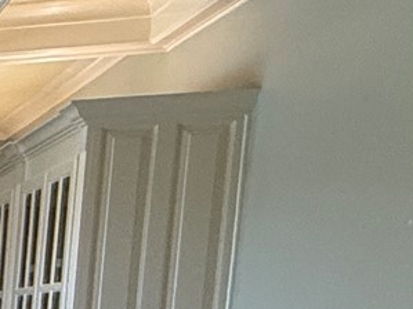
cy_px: 440
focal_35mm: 96
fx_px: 1145
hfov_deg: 11.6
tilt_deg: -5.1
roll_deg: -1.0
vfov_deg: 14.5
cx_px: -807
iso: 200
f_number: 2.2
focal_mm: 2.22
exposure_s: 1/120
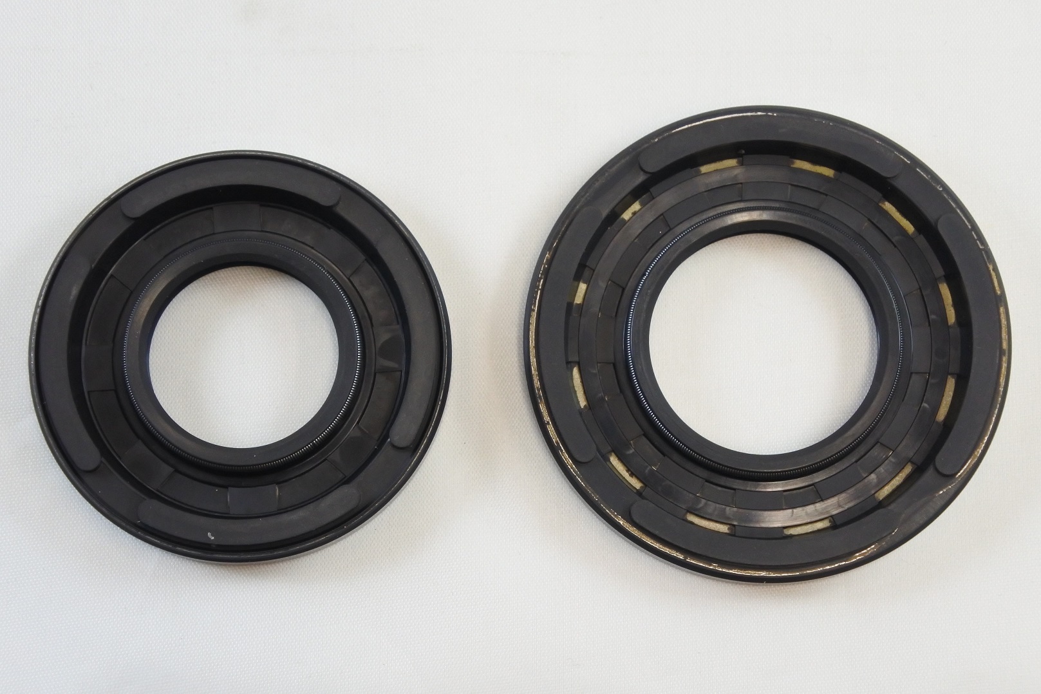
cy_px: 347
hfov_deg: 28.5
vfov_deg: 19.2
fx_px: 2053
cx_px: 520
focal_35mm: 71
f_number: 5.3
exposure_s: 1/125
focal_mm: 26.4
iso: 800
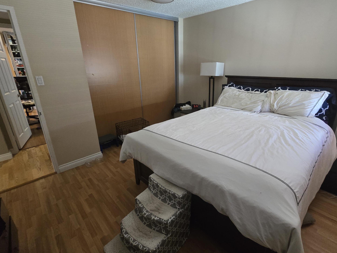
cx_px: 179
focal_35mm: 16
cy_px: 122
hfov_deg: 94.4
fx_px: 156
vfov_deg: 78.1
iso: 800
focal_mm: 2.2
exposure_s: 1/60
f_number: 2.2
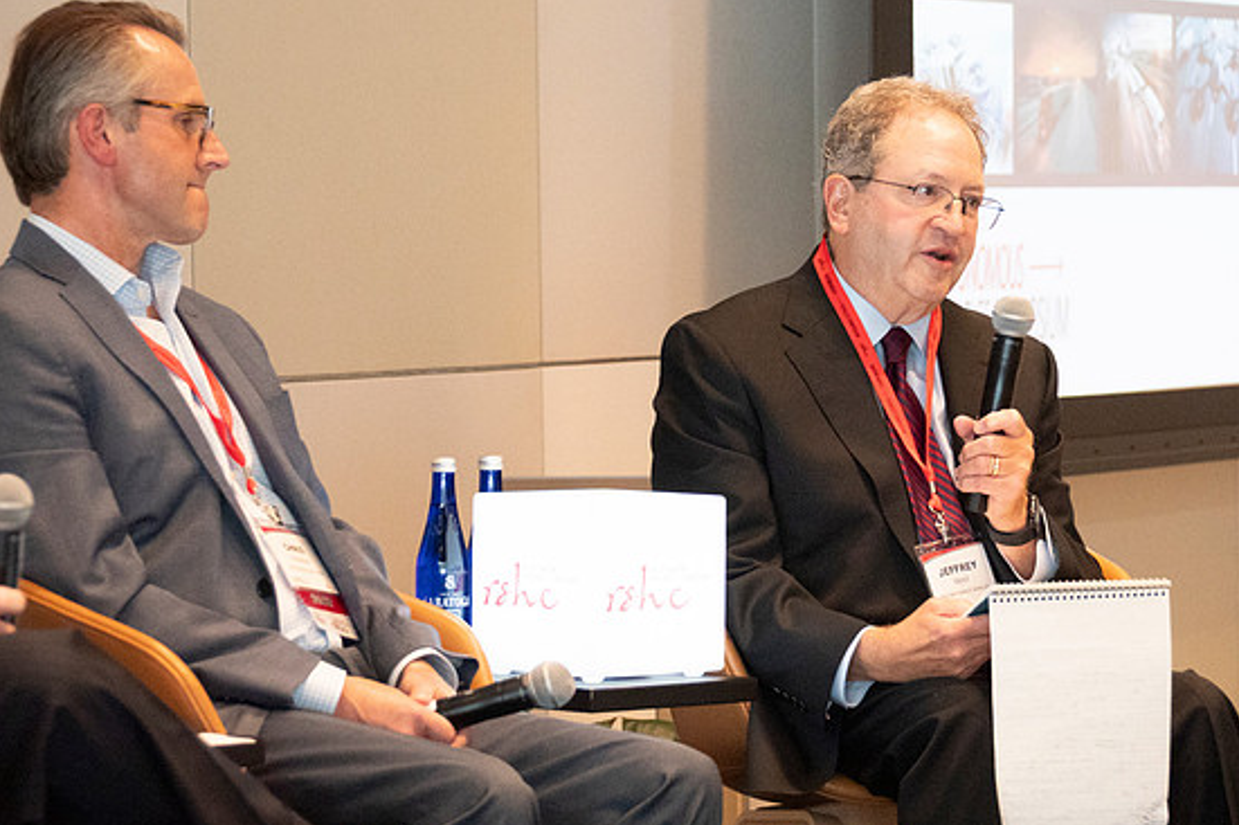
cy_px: 412
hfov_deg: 11.6
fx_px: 6090
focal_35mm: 177
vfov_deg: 7.8
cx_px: 614
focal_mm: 112
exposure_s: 1/125
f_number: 5.6
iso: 2800
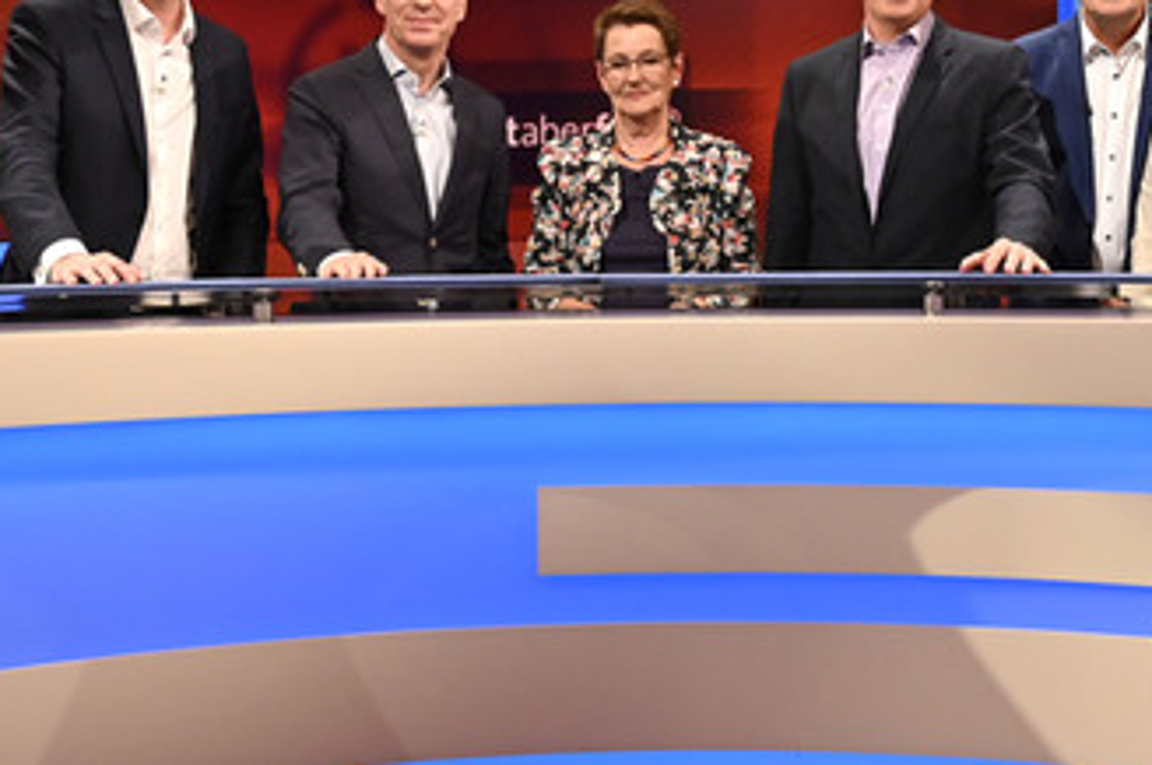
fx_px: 1055
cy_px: 246
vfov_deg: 39.4
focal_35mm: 33
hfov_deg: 56.8
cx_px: 697
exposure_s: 1/250
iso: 3200
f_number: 4
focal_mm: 24
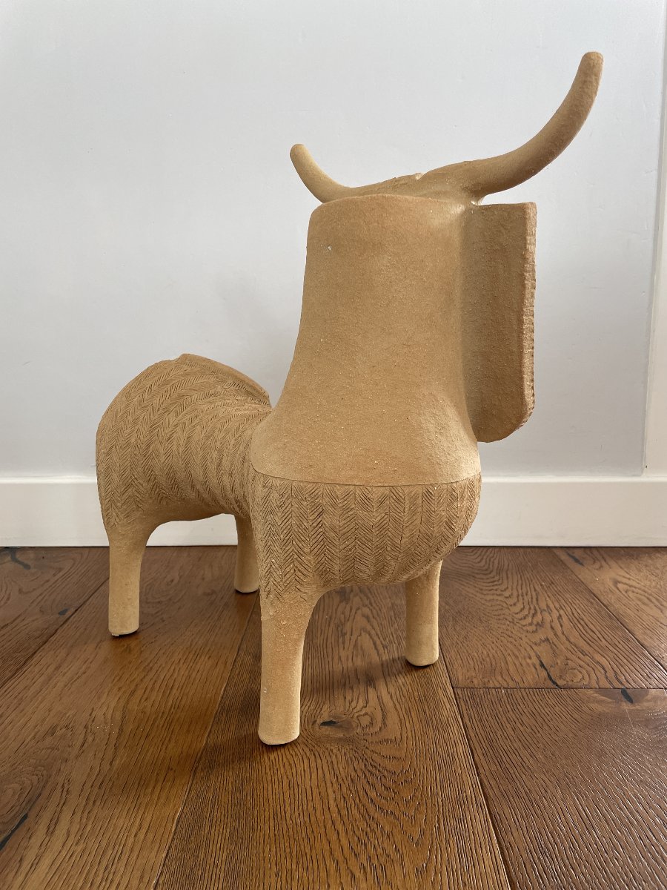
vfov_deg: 67.3
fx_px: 668
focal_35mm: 26
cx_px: 334
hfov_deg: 53.1
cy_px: 445
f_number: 1.6
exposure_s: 1/121
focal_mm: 4.2
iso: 125
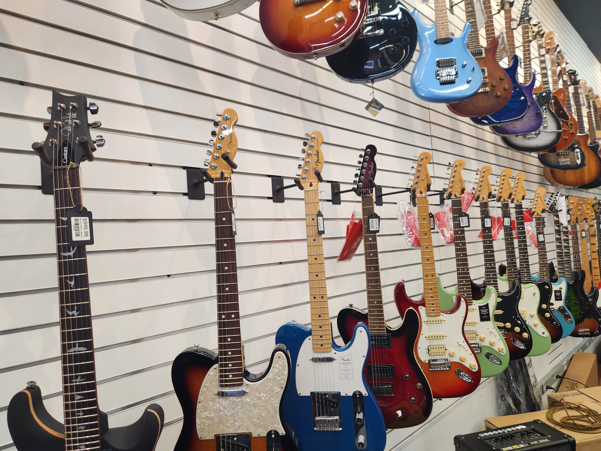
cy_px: 226
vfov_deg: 58.9
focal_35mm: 23
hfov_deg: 73.9
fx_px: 399
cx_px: 300
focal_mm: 5.4
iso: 100
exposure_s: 1/120
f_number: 1.8
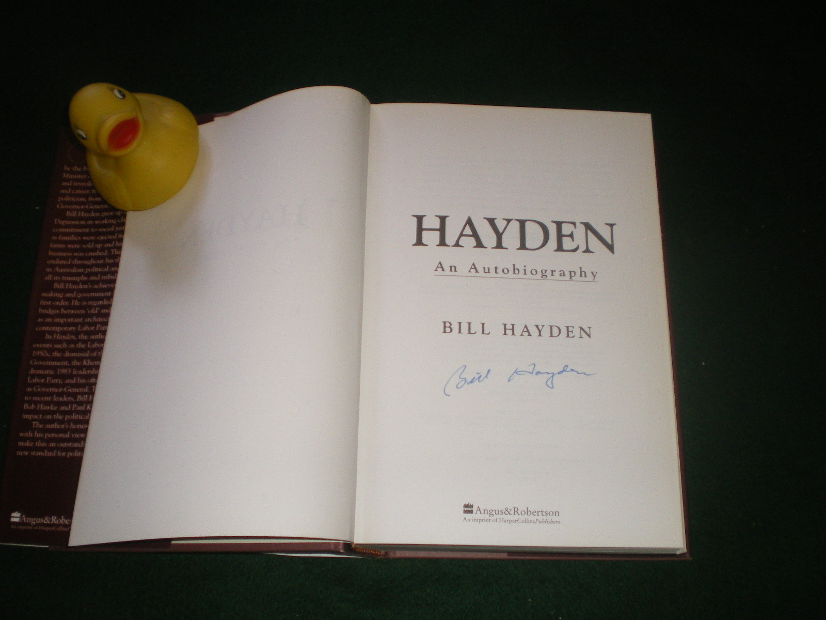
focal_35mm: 38
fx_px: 907
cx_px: 413
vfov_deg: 37.7
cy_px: 310
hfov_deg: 49.0
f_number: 3.1
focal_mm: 6.3
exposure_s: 1/50
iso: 200
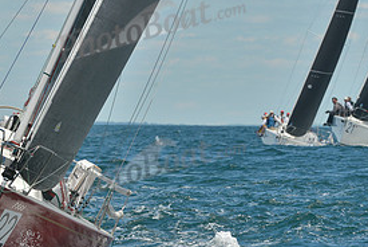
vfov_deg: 2.3
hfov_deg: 3.5
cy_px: 116
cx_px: -11
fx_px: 6037
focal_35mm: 590
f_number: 10
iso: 280
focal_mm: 280
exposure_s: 1/800
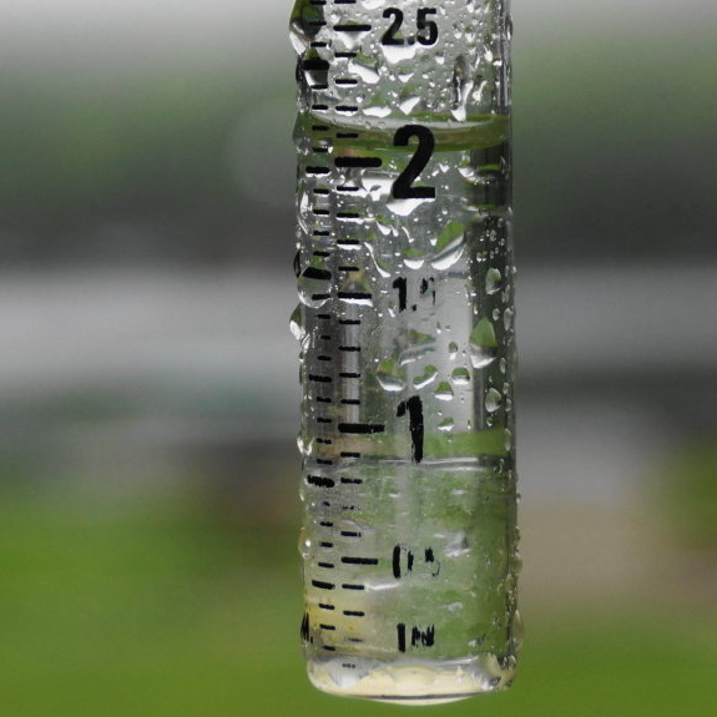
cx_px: 438
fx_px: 3117
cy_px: 342
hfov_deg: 13.1
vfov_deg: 13.1
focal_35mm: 133
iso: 320
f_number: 5
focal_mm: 60
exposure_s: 1/100
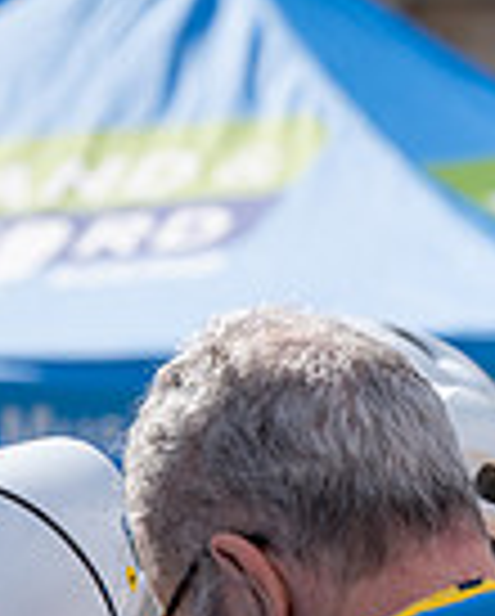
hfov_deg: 4.2
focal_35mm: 369
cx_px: 22
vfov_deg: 5.2
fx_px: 6742
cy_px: 859
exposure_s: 1/1000
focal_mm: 120
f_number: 5.6
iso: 250
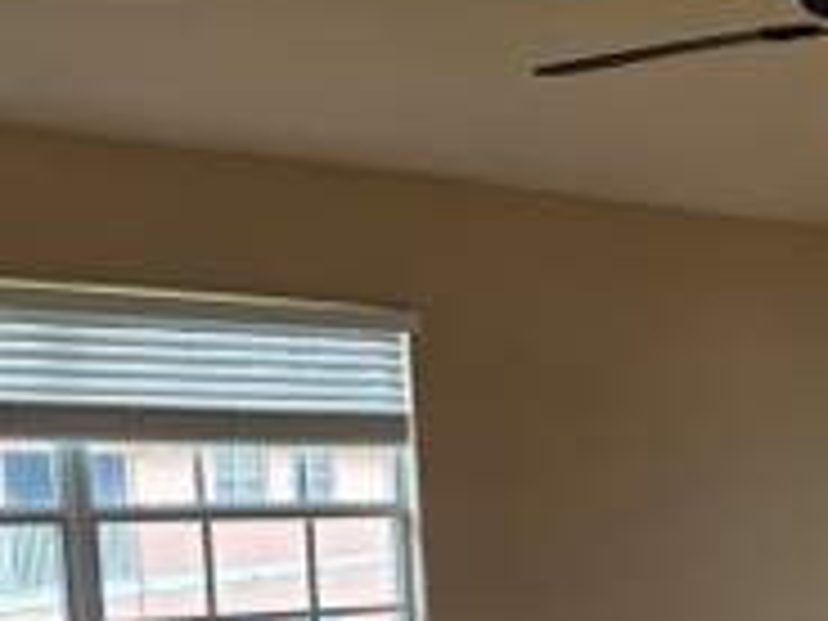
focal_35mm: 60
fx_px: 1435
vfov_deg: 23.1
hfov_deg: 29.6
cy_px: 670
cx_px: 864
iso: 80
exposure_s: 1/180
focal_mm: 6.3
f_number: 1.7
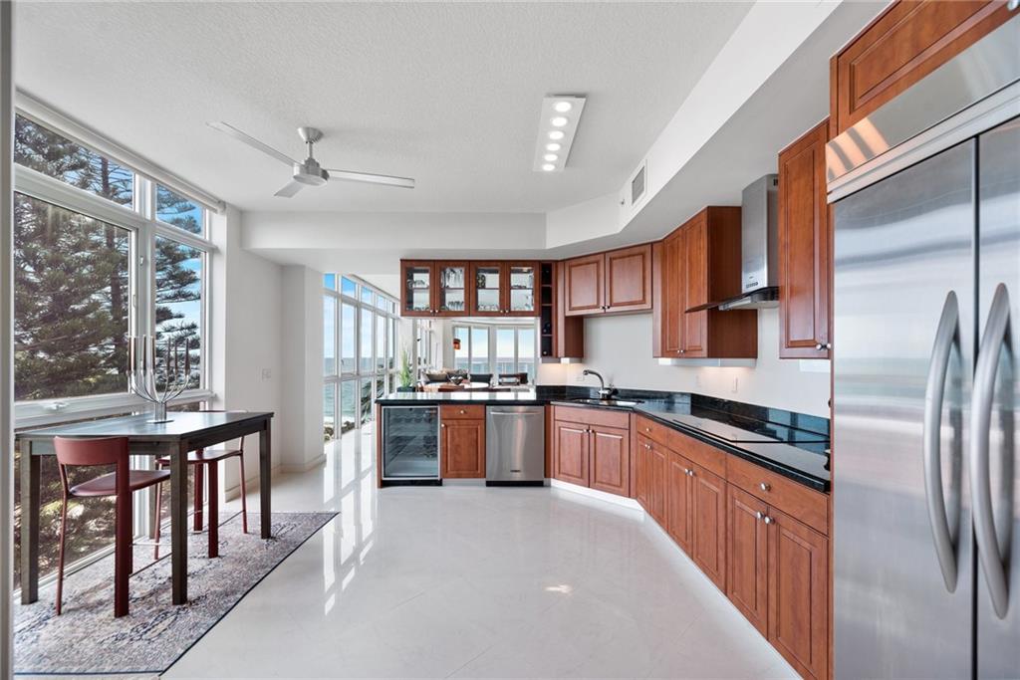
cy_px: 340
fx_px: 397
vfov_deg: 81.2
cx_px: 510
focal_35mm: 14
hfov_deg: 104.2
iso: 200
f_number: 7.1
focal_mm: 14
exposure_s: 1/5
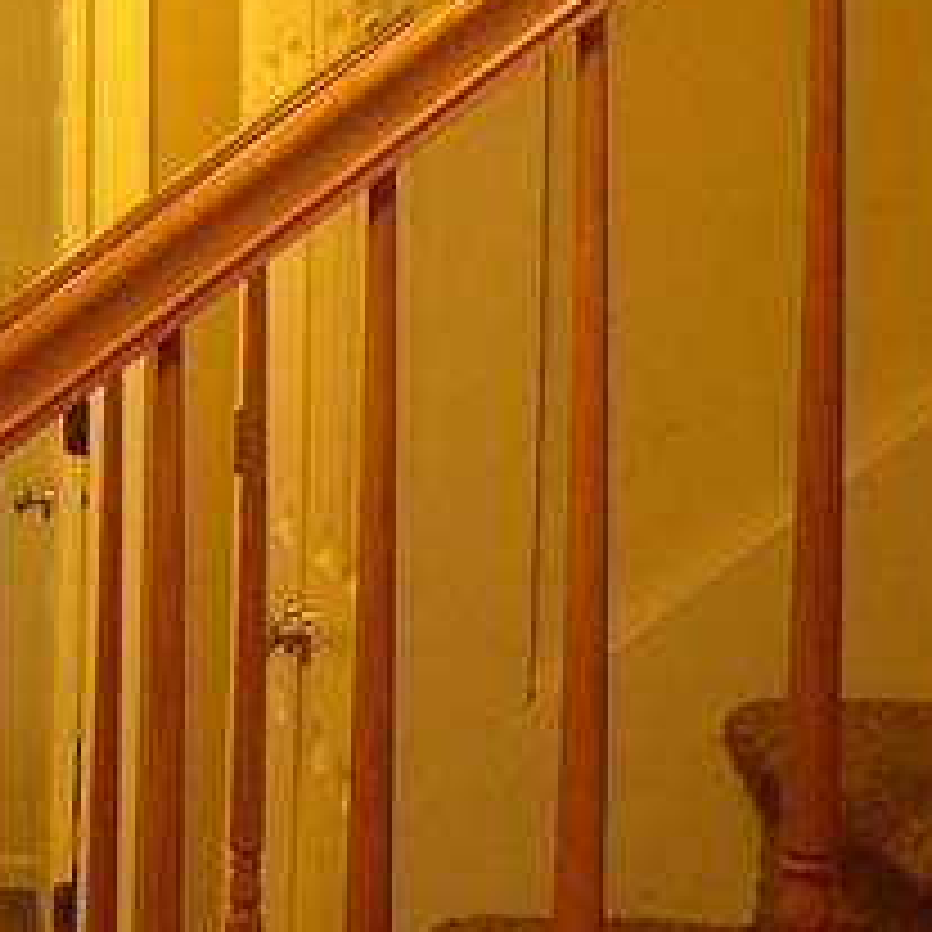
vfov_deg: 10.5
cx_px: -1171
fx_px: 5057
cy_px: 513
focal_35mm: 166
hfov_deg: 9.5
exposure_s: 1/4.8
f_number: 2.8
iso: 100
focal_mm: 8
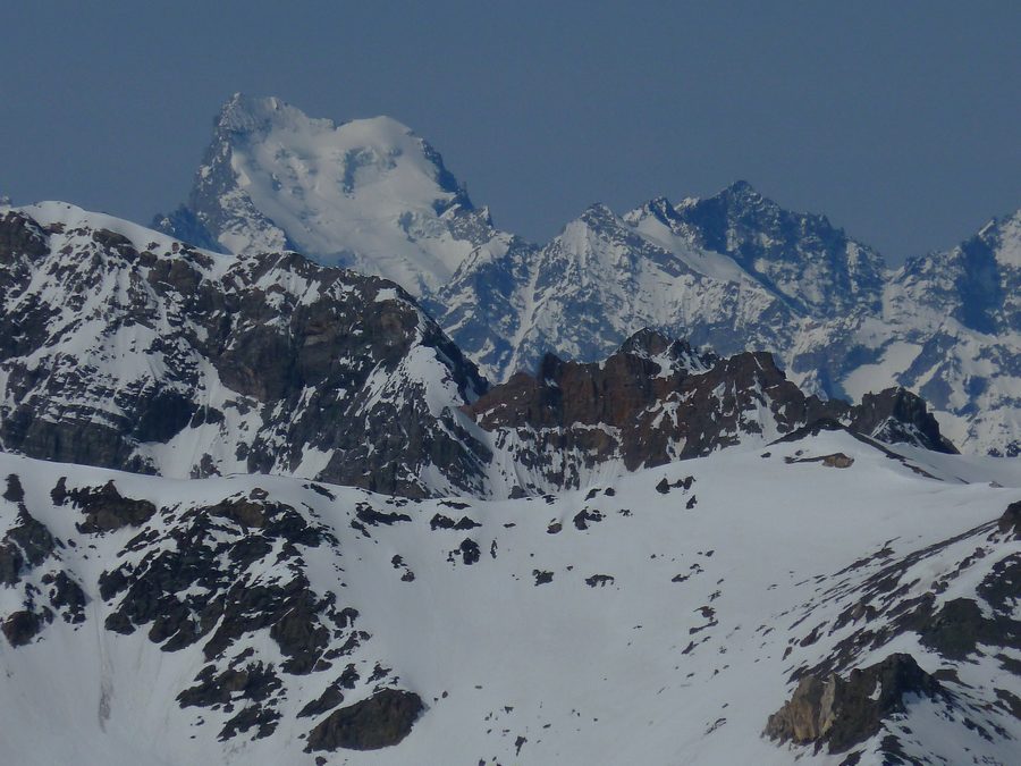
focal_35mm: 399
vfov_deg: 3.7
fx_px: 11769
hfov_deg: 5.0
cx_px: 510
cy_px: 383
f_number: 6.3
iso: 80
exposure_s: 1/2000
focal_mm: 49.2
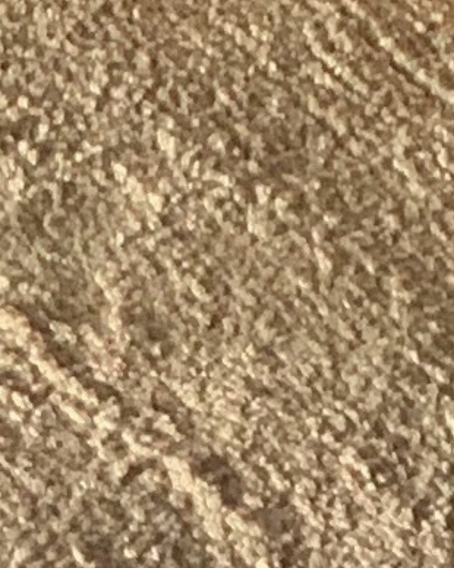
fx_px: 8875
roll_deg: -3.3
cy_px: -1568
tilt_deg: -20.1
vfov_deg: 3.5
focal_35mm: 528
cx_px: 60
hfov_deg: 2.9
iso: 50
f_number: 2.4
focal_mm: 6
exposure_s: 1/122
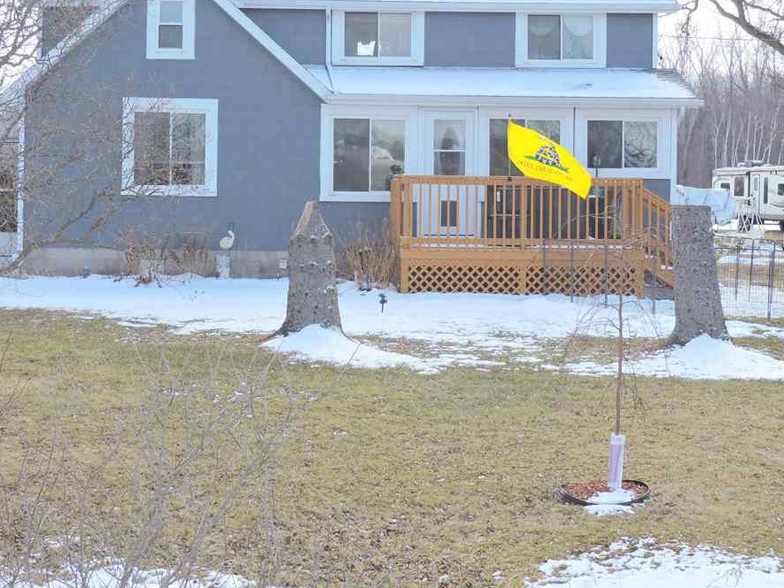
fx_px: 1540
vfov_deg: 21.5
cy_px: 174
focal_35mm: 68
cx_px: 382
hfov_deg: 28.6
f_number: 3.5
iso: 100
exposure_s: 1/640
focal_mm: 8.4
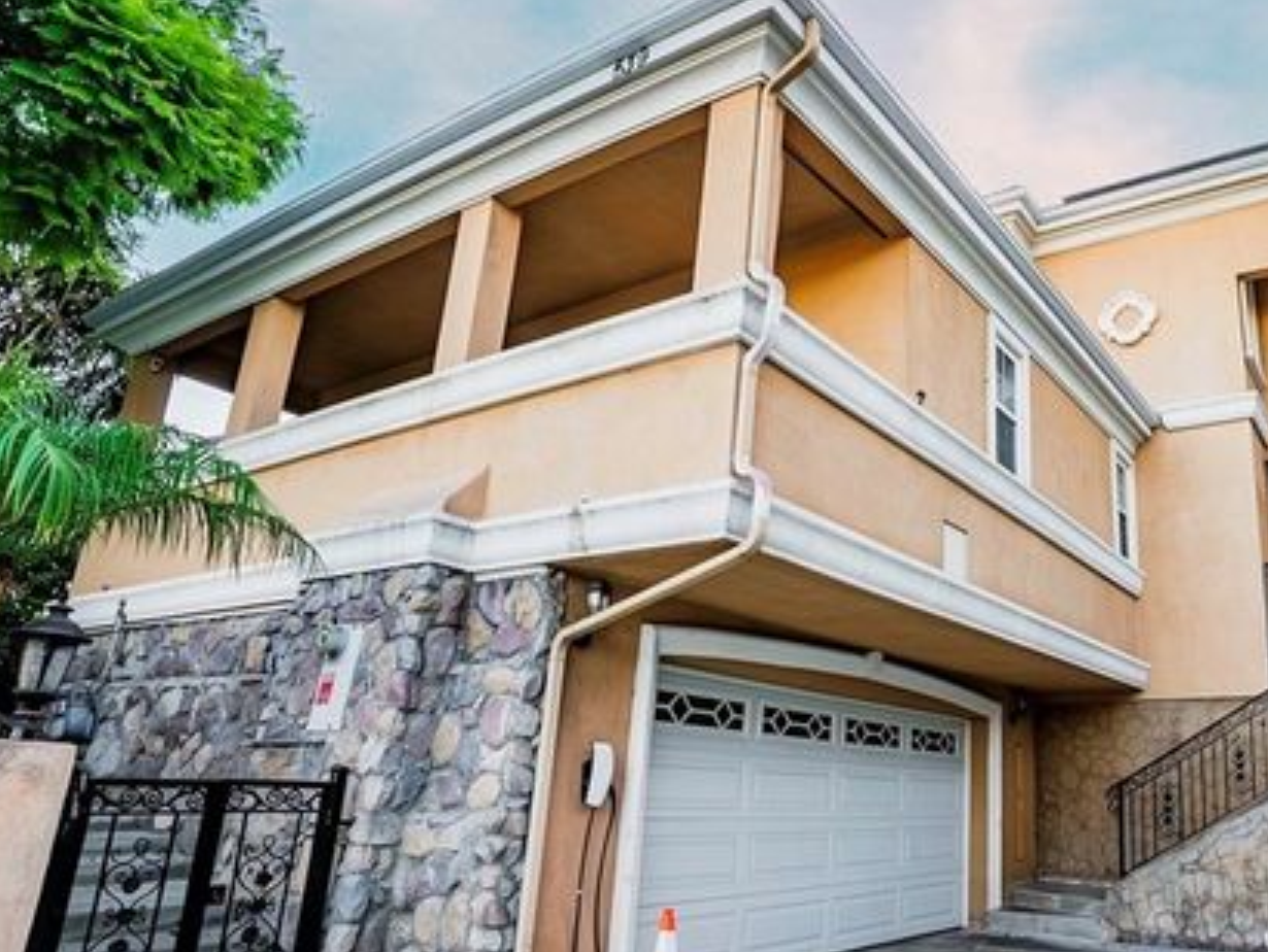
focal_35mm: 24
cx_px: 903
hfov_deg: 68.3
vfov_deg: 56.7
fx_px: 880
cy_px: 529
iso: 200
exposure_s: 1/25
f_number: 8
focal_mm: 16
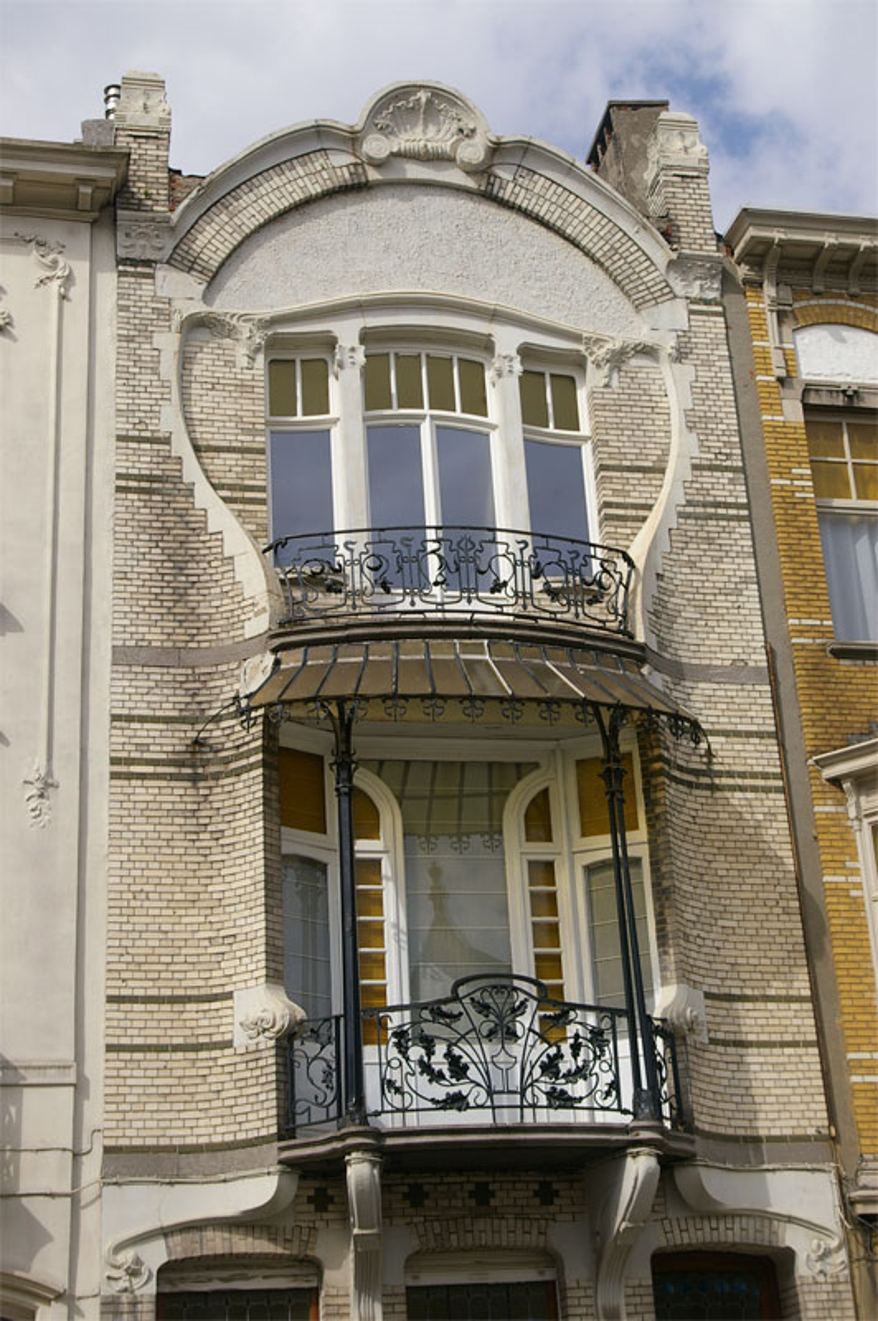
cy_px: 660
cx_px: 439
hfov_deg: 23.7
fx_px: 2089
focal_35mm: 57
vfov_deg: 35.1
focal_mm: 38
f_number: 9.5
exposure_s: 1/350
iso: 200
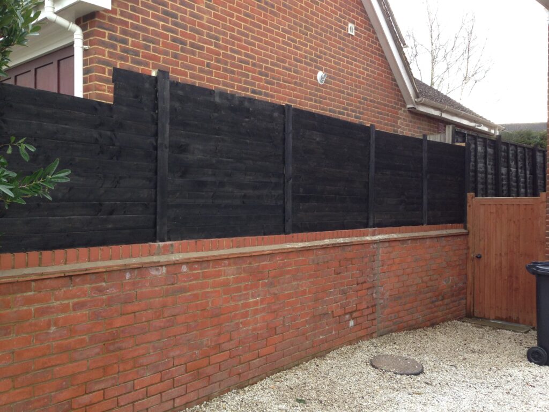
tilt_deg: -1.3
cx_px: 274
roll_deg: -0.5
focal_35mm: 33
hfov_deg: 55.4
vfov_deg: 42.9
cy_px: 206
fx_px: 523
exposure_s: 1/60
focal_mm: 4.12
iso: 64
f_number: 2.4
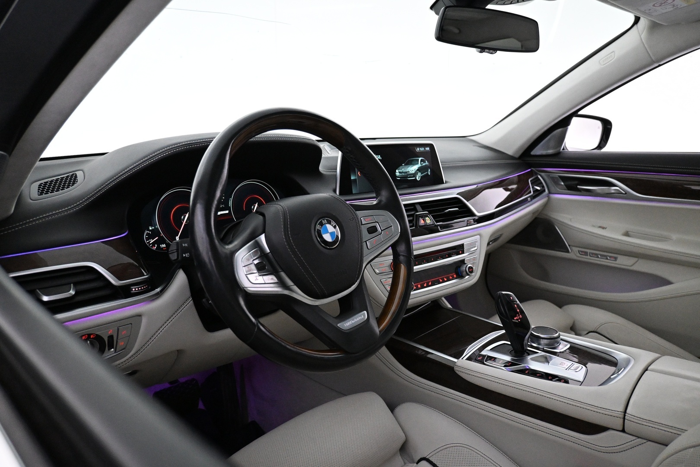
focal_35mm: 26
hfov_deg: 68.9
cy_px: 234
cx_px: 350
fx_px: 510
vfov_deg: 49.1
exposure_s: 1/100
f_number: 3.5
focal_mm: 17.5
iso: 4000
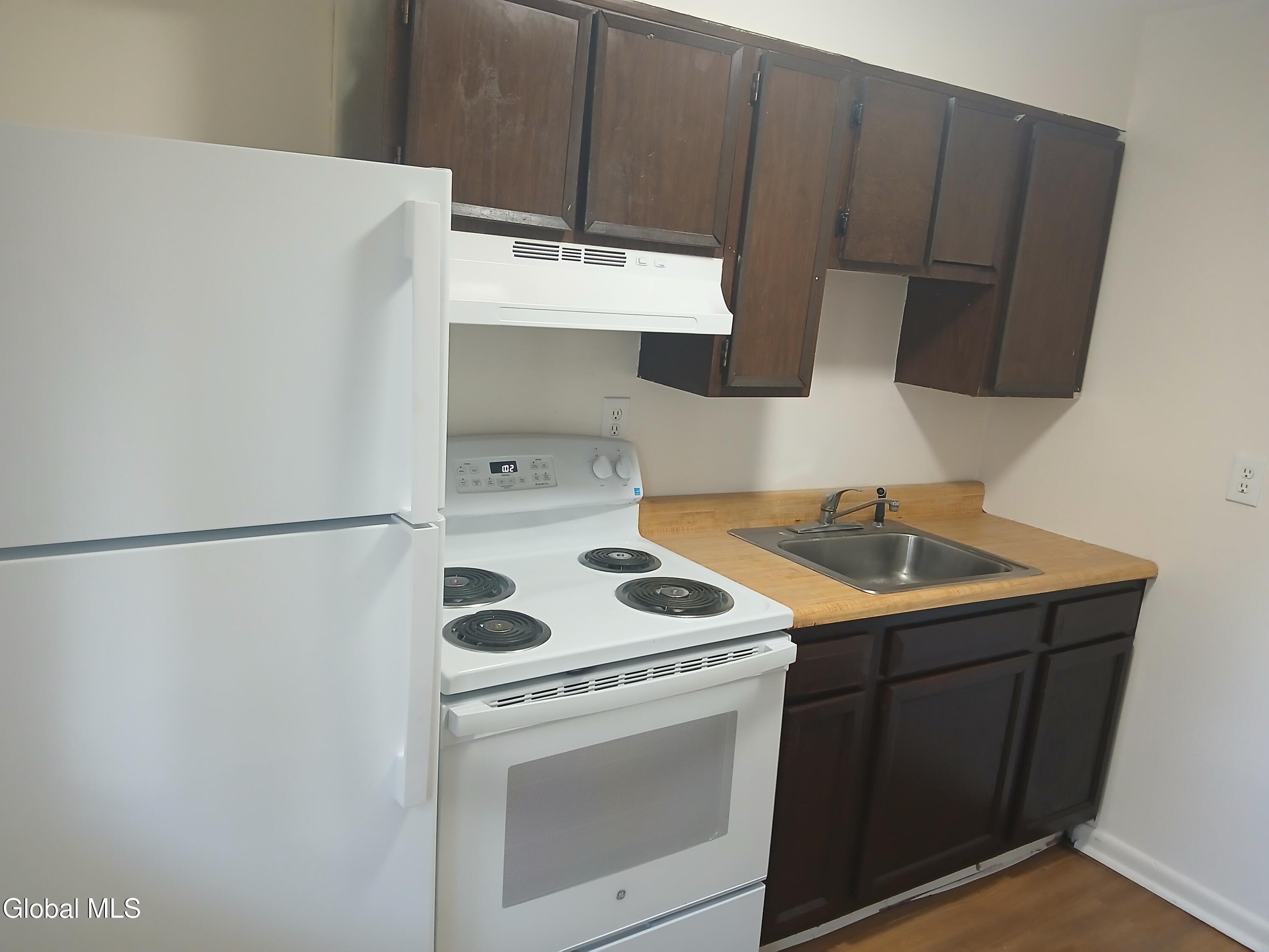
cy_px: 476
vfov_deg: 53.1
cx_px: 634
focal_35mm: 26
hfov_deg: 67.3
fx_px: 953
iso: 250
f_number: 1.8
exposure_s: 1/60
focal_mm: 3.98
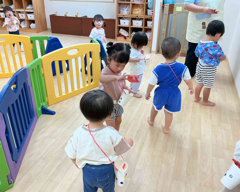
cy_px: 98
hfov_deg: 57.1
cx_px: 112
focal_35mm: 31
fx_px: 220
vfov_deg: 47.1
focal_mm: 3
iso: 64
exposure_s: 1/120
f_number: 1.8
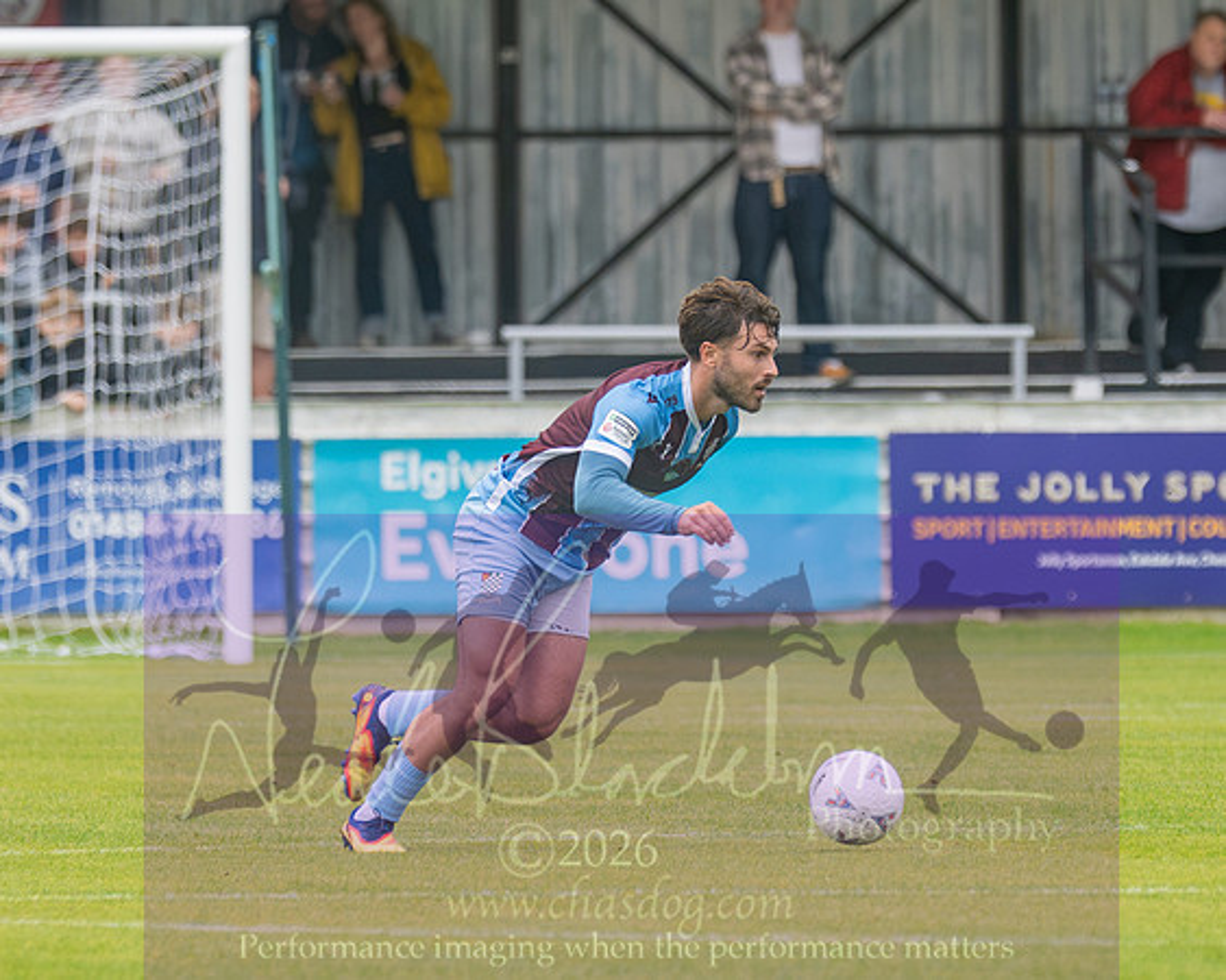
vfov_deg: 2.1
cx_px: 621
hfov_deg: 2.6
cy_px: 512
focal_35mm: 753
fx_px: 27309
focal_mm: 220
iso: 560
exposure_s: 1/1250
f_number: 2.8
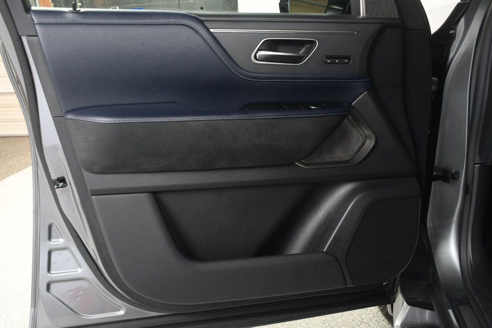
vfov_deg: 38.9
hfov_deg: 55.8
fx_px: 464
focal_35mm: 34
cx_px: 246
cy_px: 164
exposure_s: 1/160
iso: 100
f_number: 4.5
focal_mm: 23
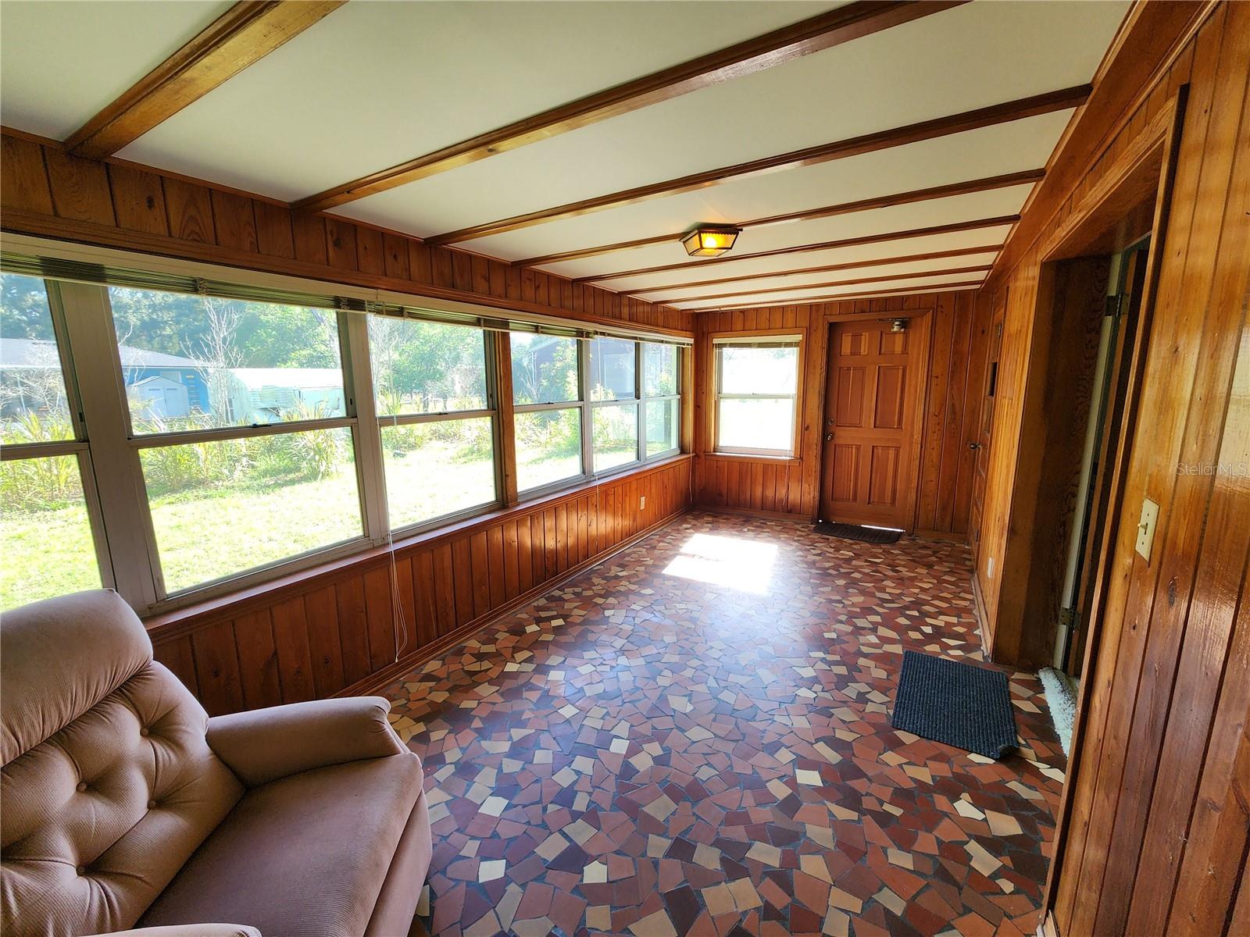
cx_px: 625
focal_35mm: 13
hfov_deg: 106.2
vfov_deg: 89.9
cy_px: 468
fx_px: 469
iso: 80
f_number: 2.2
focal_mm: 2.2
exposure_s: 1/120
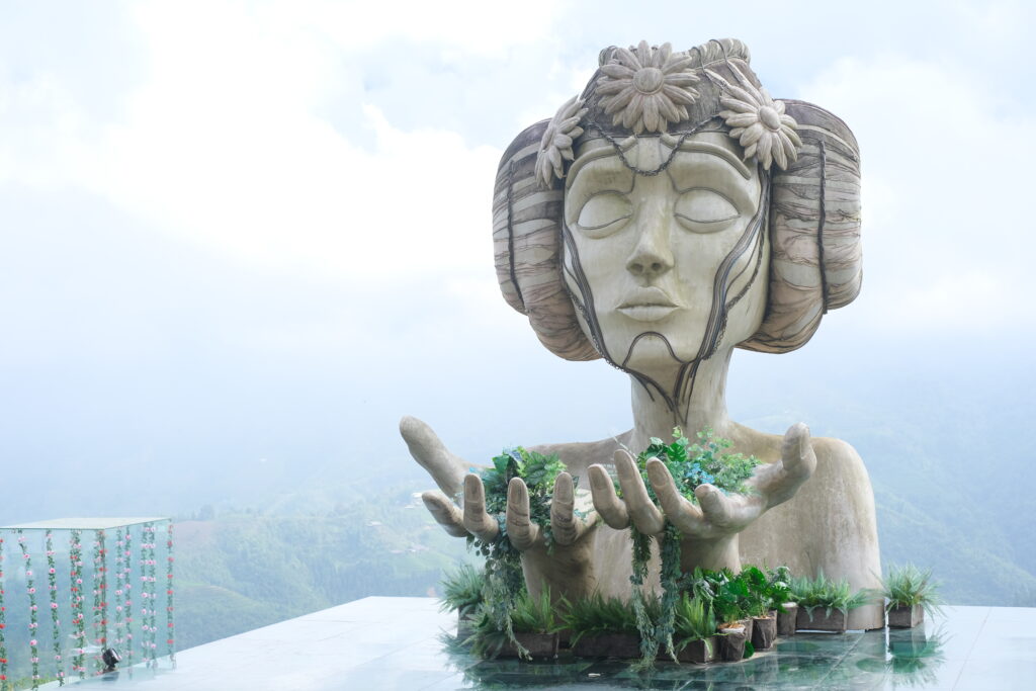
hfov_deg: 37.5
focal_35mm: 53
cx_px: 518
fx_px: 1525
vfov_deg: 25.5
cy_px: 346
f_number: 4
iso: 320
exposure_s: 1/680
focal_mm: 35
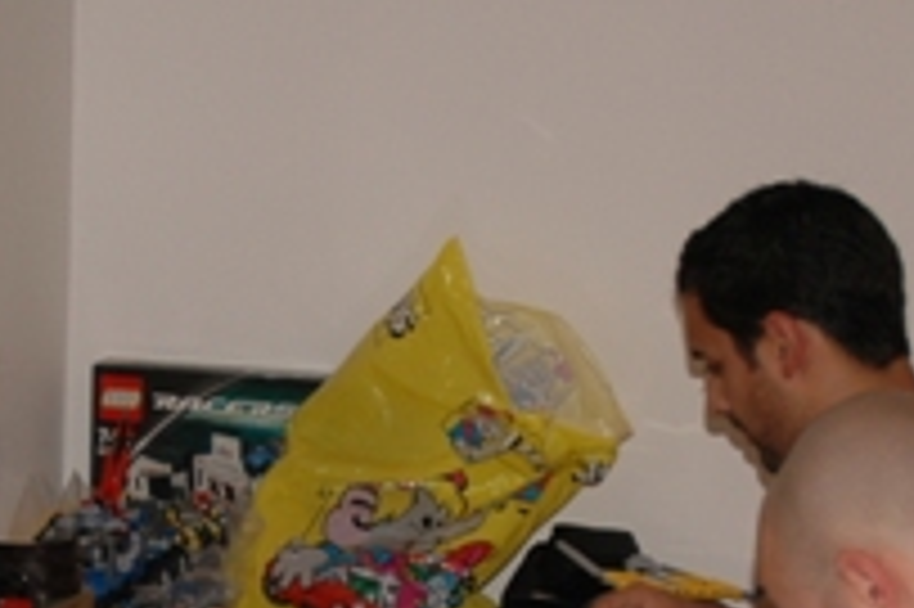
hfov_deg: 19.6
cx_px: 356
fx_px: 2638
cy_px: 766
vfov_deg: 12.8
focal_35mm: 104
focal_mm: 22
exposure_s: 1/60
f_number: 3.8
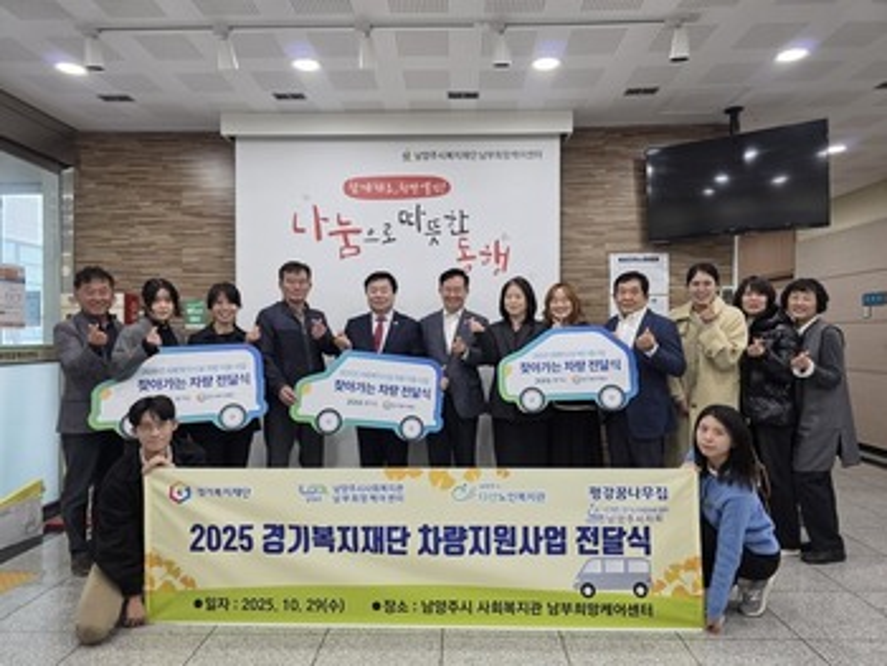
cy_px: 333
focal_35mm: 23
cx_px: 444
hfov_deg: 73.9
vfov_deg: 58.9
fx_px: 590
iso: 160
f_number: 1.7
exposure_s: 1/120
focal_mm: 6.3
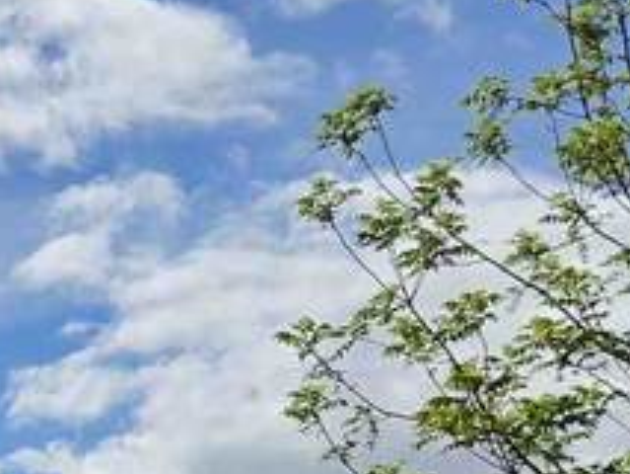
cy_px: 821
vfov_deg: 10.2
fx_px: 2513
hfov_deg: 13.1
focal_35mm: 138
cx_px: -458
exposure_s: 1/7887
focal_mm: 5.4
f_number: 1.8
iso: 64
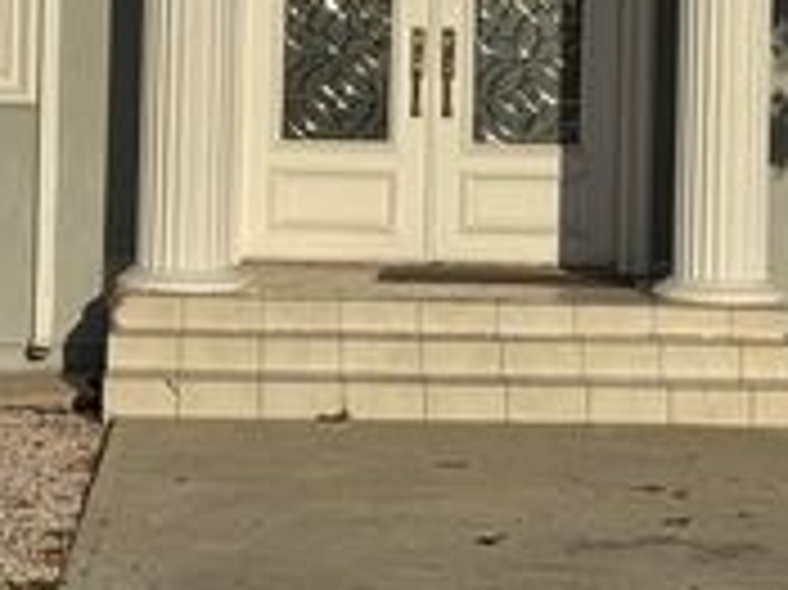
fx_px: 3117
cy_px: 97
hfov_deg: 14.4
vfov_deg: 10.8
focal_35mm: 137
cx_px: 423
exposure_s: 1/15385
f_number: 1.78
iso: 80
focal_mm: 6.76
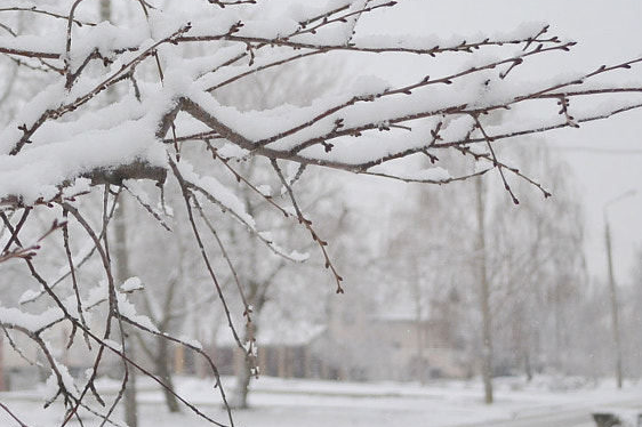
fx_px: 1675
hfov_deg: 21.2
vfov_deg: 14.5
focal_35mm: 94
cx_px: 55
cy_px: 89
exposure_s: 1/640
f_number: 3.8
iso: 400
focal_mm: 22
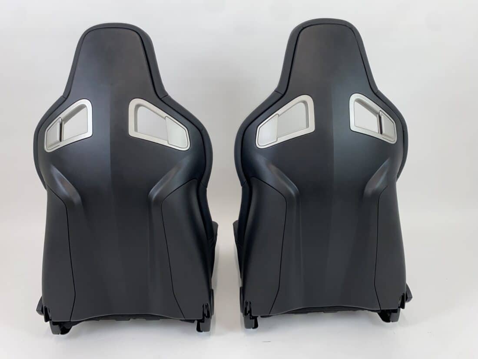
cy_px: 180
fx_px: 359
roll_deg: +0.8
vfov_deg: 53.1
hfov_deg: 67.3
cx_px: 239
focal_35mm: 26
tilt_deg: -21.5
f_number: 1.8
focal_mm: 4.25
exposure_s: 1/47
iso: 32
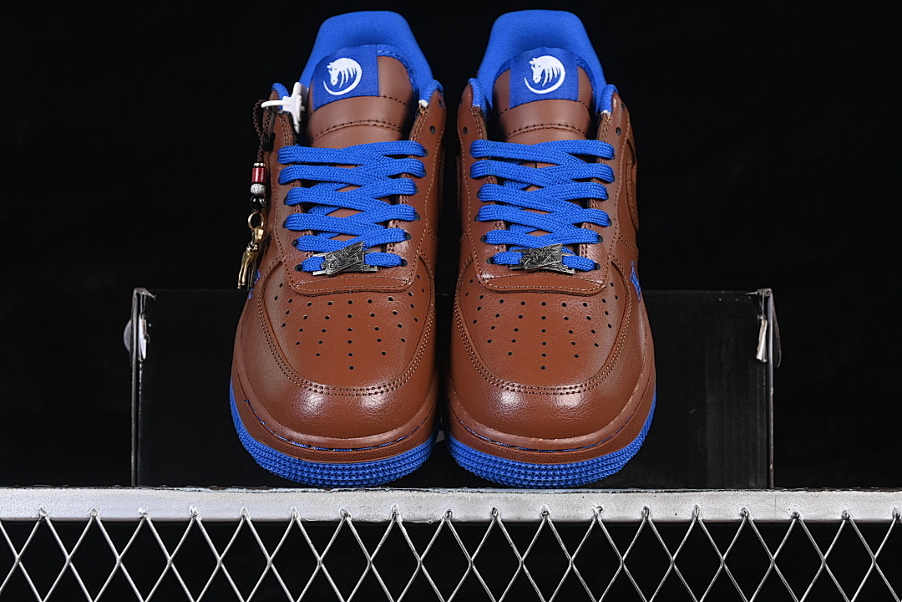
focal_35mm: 75
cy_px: 301
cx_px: 451
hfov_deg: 27.0
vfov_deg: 18.2
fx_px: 1879
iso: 160
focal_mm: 50
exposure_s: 1/60
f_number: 6.3
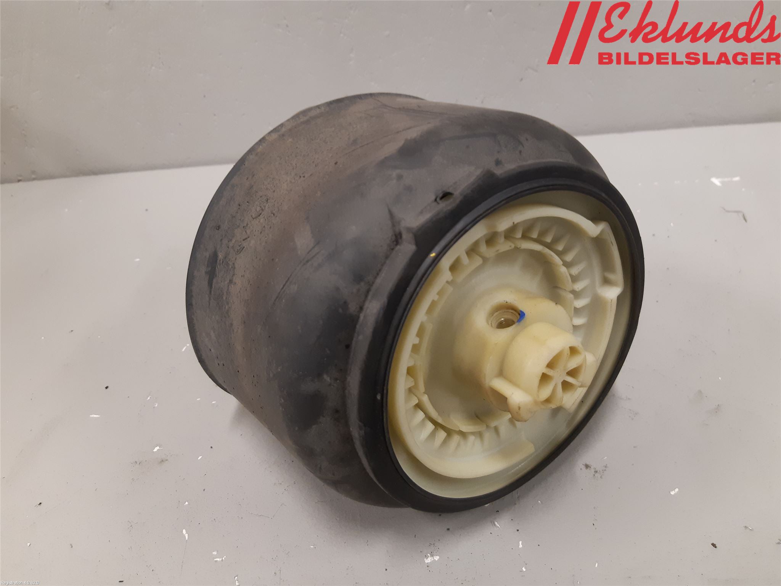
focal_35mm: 26
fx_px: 587
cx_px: 390
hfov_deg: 67.3
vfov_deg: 53.1
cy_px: 293
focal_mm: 3.93
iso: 200
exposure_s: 1/50
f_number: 1.7
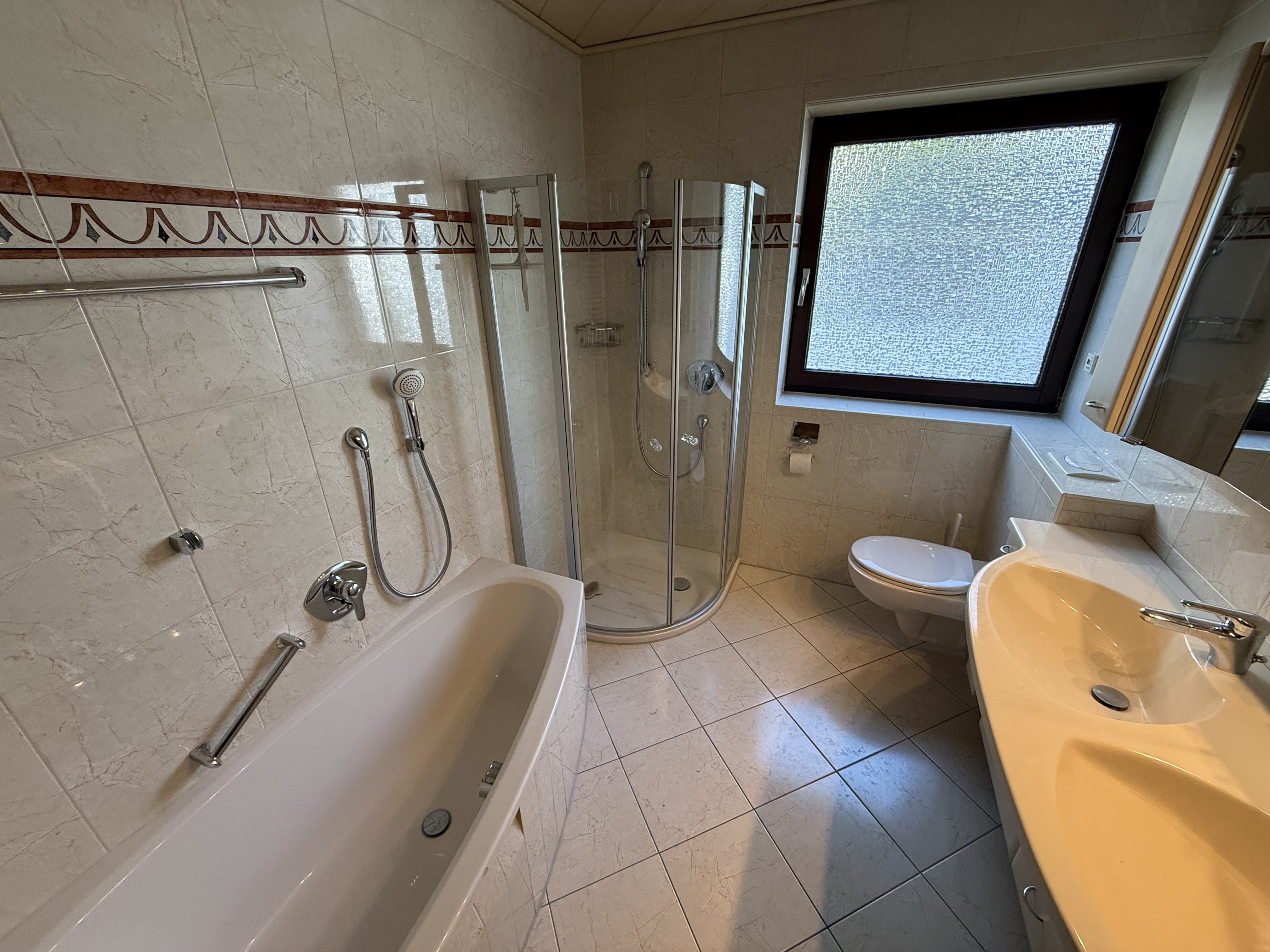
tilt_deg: -22.9
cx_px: 635
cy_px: 476
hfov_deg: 102.1
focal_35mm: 14
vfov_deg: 85.7
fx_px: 514
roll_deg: +0.2
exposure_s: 1/100
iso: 320
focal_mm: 2.22
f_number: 2.2
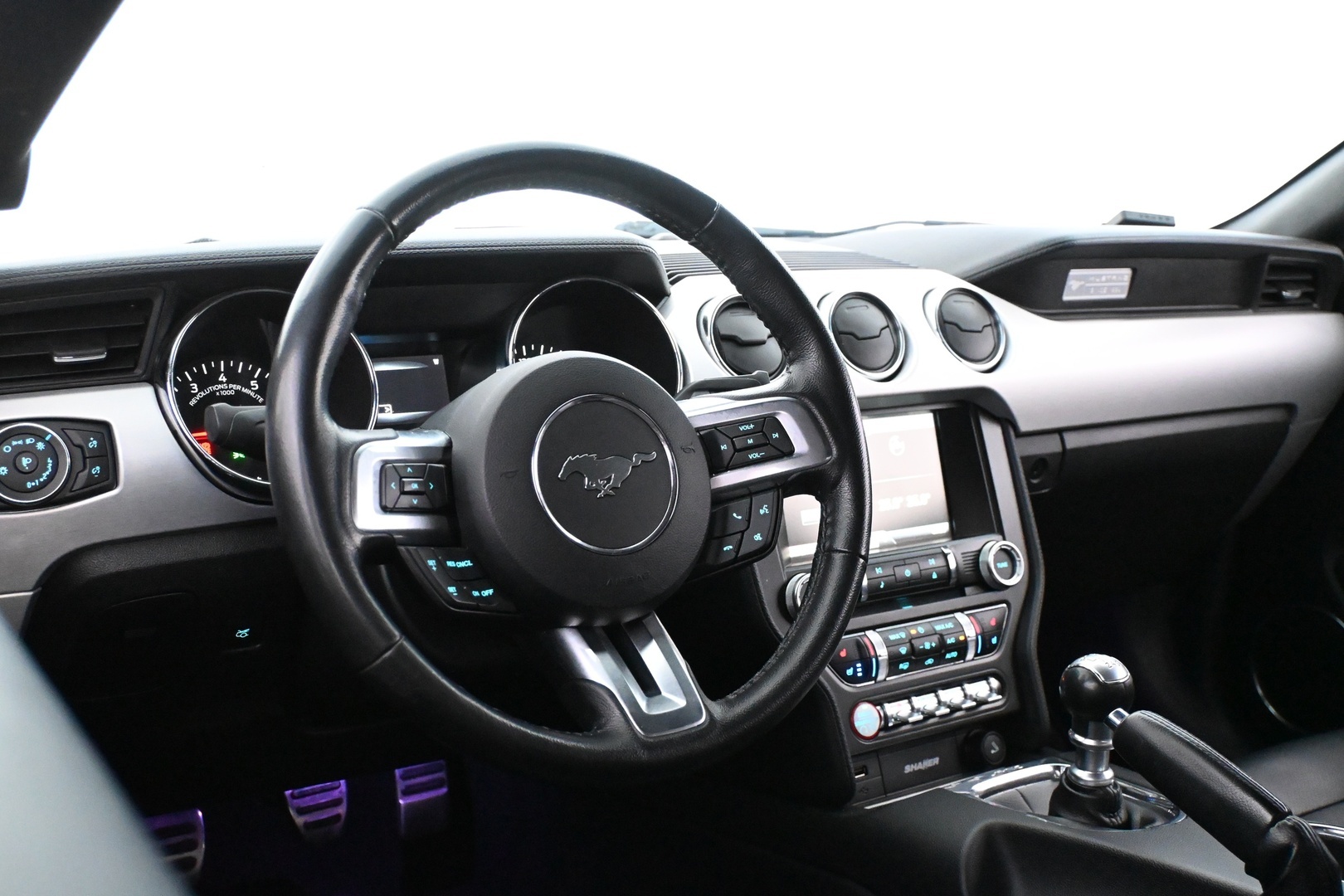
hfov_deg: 51.3
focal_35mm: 38
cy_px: 448
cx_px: 672
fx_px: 1400
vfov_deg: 35.5
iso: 10000
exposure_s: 1/40
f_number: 4.2
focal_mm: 25
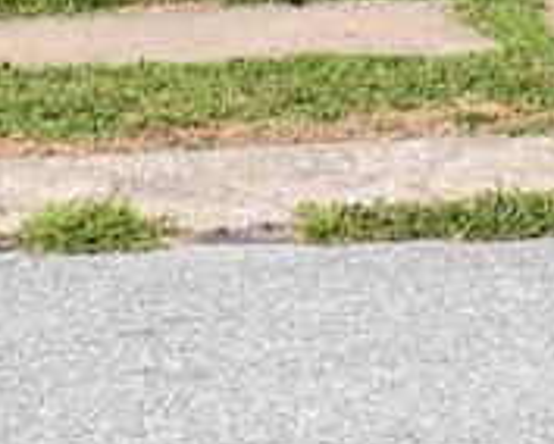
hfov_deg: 8.4
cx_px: 495
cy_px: -638
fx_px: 3759
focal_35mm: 229
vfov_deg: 6.4
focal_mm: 20
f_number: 9
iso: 100
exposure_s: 1/200
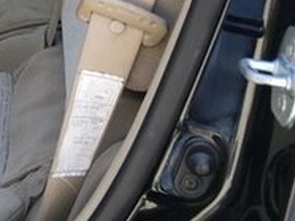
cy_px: -110
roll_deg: +0.1
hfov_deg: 16.5
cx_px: -205
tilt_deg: -13.2
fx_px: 877
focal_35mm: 103
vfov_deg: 13.5
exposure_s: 1/108
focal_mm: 4.15
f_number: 2.2
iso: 25
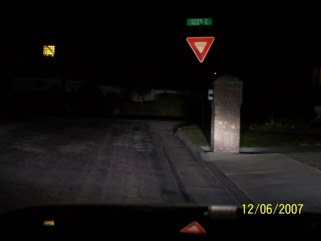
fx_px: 640
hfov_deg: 28.2
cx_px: 160
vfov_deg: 21.3
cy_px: 120
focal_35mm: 69
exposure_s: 1/8
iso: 140
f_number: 3.2
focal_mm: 11.5
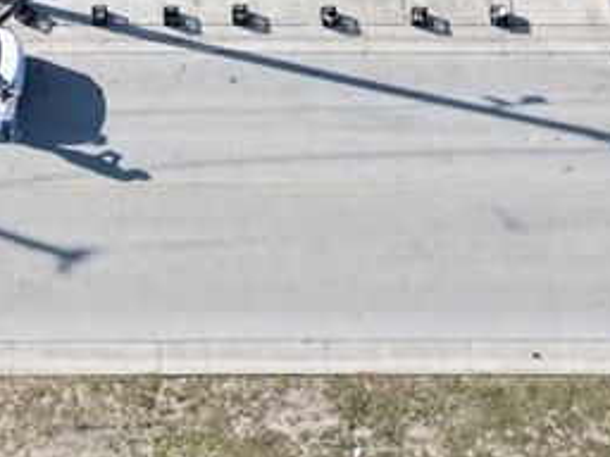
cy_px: -336
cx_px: 148
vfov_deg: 13.9
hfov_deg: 20.3
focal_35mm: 96
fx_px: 1692
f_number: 1.7
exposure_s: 1/2000
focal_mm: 6.72
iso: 150
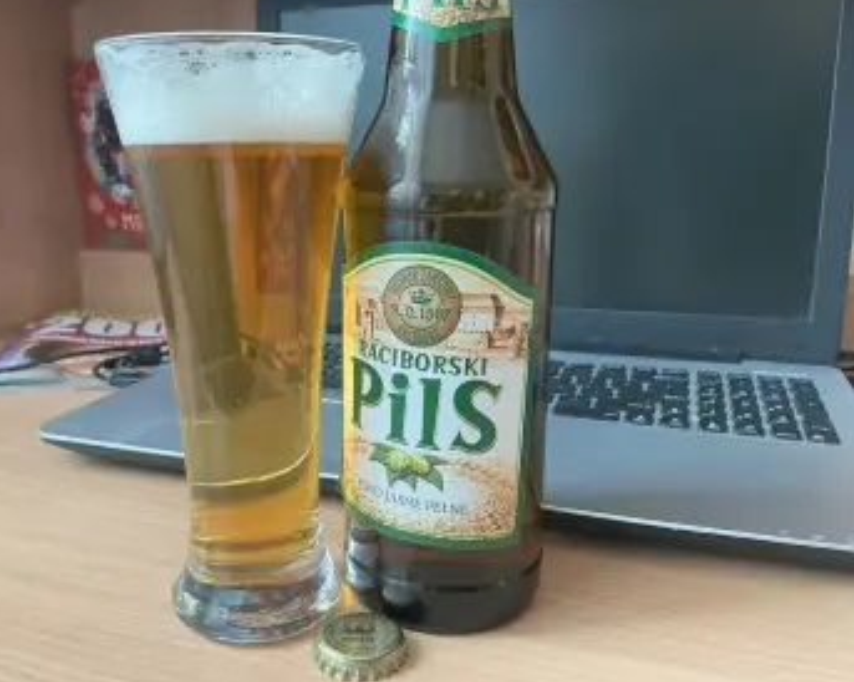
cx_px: 359
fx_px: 834
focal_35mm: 33
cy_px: 343
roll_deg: +0.2
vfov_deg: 44.5
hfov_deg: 54.0
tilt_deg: -16.0
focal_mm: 3
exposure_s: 1/60
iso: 200
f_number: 1.8
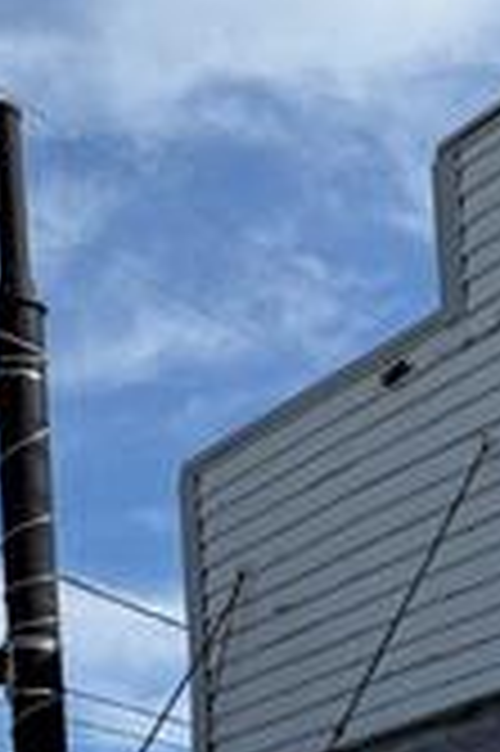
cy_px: 1144
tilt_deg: +1.3
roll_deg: +2.7
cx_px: 878
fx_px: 2401
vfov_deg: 16.2
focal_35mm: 115
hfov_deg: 11.1
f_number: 1.78
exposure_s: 1/4975
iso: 80
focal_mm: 6.76
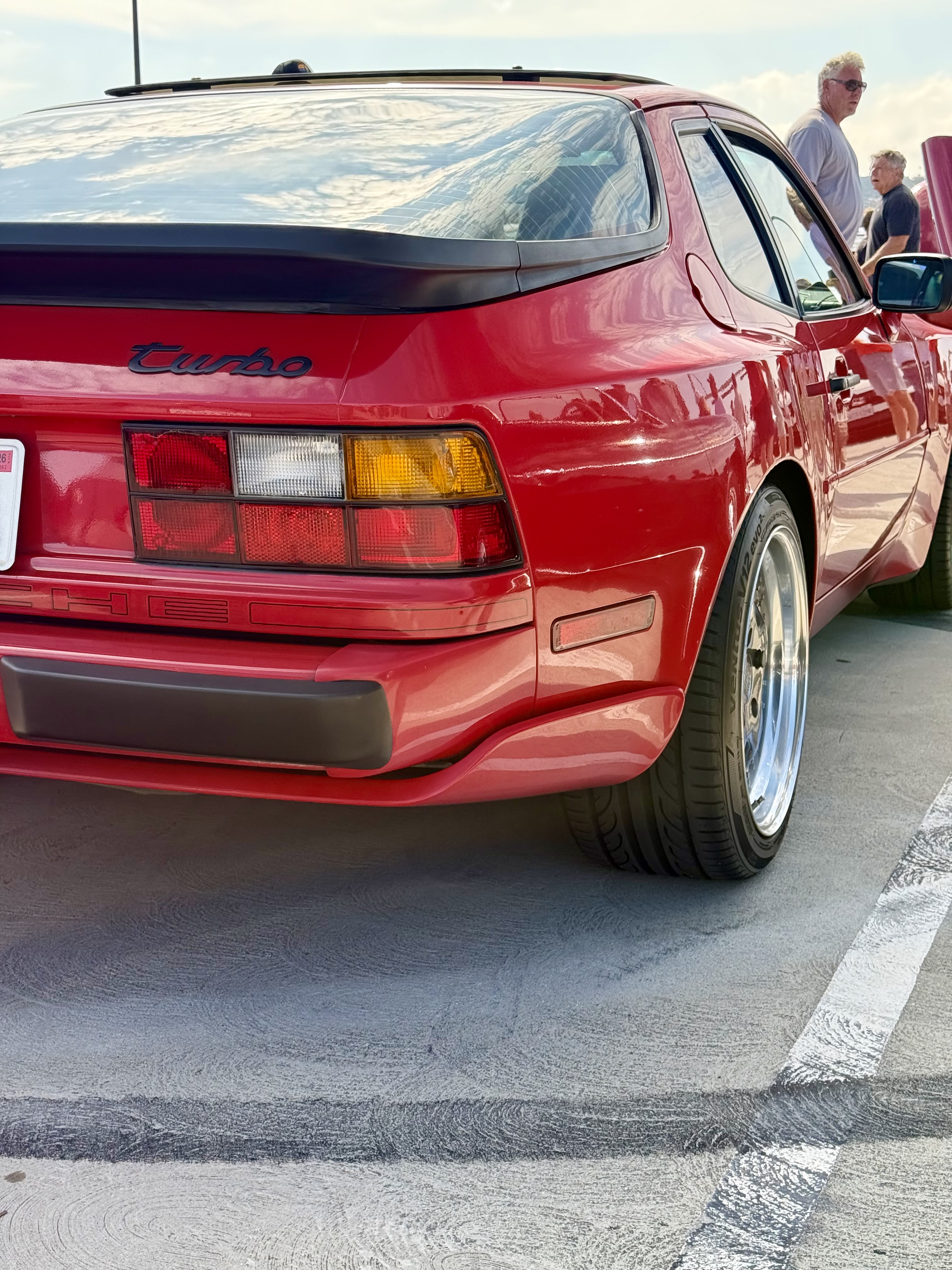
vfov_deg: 39.7
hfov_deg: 30.3
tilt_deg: -10.6
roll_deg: -0.3
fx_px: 1760
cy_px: 635
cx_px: 476
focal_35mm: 48
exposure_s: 1/712
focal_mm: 6.76
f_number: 1.78
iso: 100
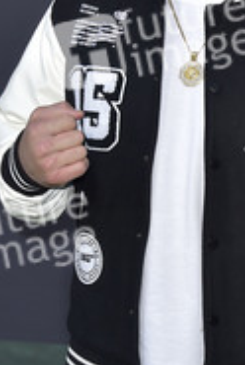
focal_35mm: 147
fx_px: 1495
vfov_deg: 13.9
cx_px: 210
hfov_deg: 9.3
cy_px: 142
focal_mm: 68
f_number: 6.3
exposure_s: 1/250
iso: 320
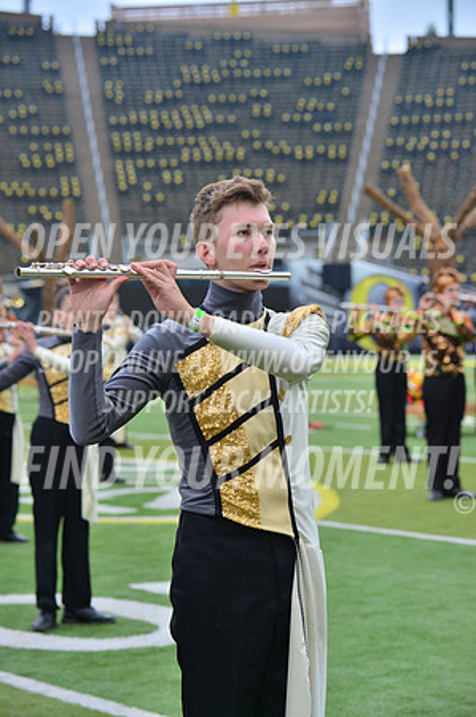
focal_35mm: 102
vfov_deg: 20.0
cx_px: 238
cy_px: 358
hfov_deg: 13.4
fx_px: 2028
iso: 400
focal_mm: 102
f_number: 5.6
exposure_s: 1/500
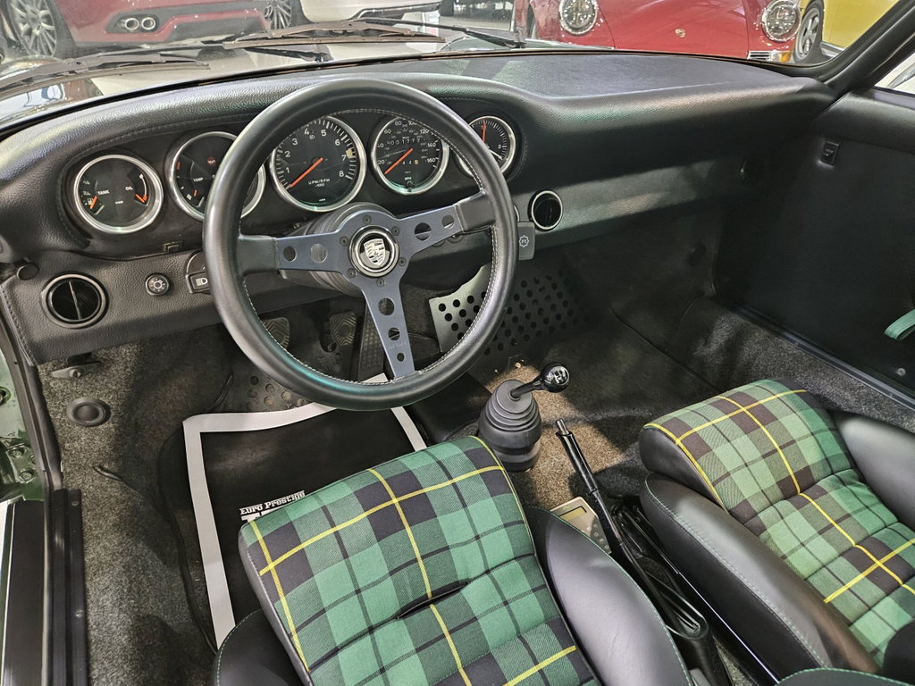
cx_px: 458
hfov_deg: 73.9
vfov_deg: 58.9
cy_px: 343
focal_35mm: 23
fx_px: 608
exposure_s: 1/15
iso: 1250
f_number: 1.8
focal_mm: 5.4
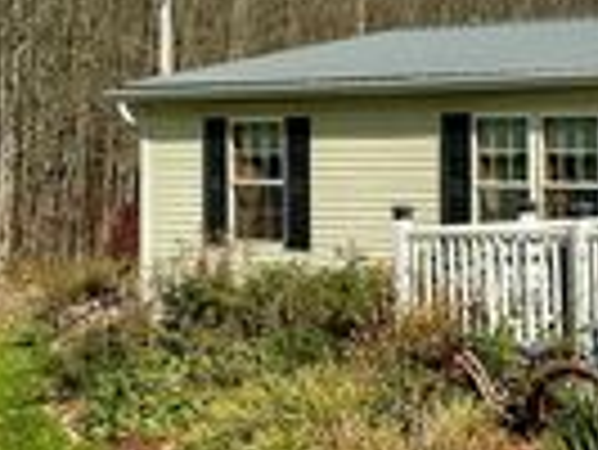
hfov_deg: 20.5
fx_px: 1556
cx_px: 688
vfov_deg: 16.4
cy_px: 308
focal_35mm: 90
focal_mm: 6.86
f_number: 1.78
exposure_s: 1/7576
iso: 80
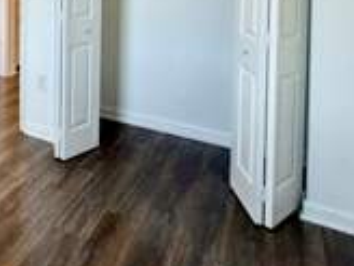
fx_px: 419
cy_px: -41
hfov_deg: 38.9
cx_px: -22
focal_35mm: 41
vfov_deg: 30.6
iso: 250
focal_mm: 2.22
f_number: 2.2
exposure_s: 1/120
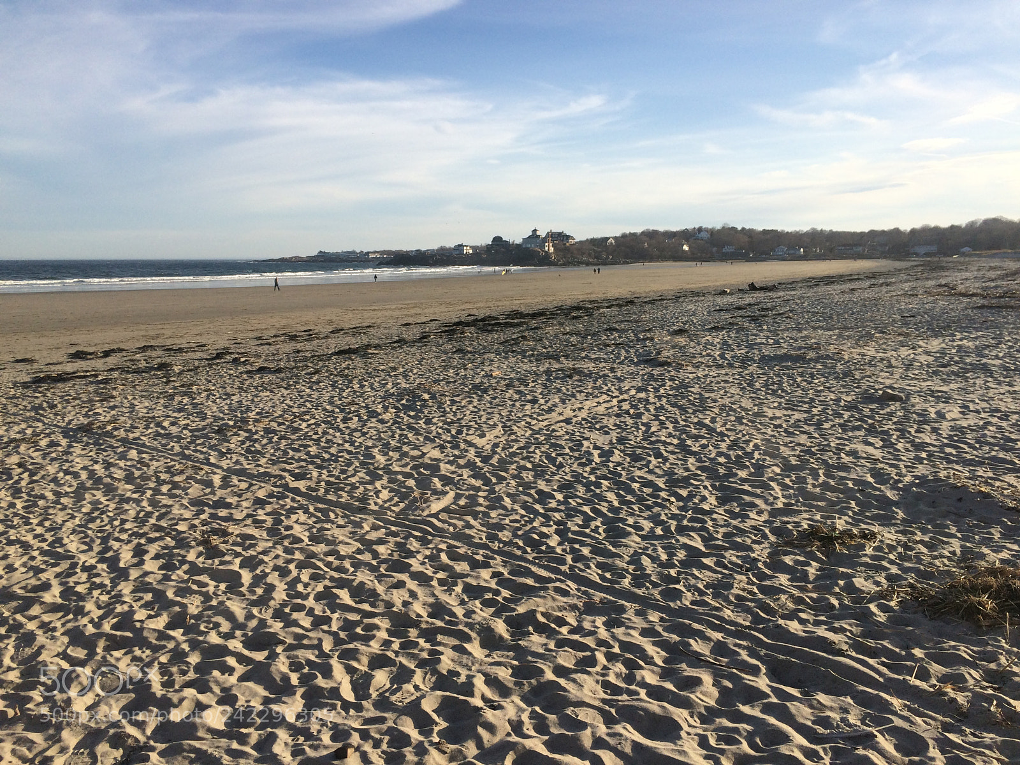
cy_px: 382
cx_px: 510
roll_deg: +1.0
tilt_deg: -8.4
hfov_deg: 61.7
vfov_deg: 48.2
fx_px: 855
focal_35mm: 29
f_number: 2.2
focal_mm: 4.15
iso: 32
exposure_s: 1/1866
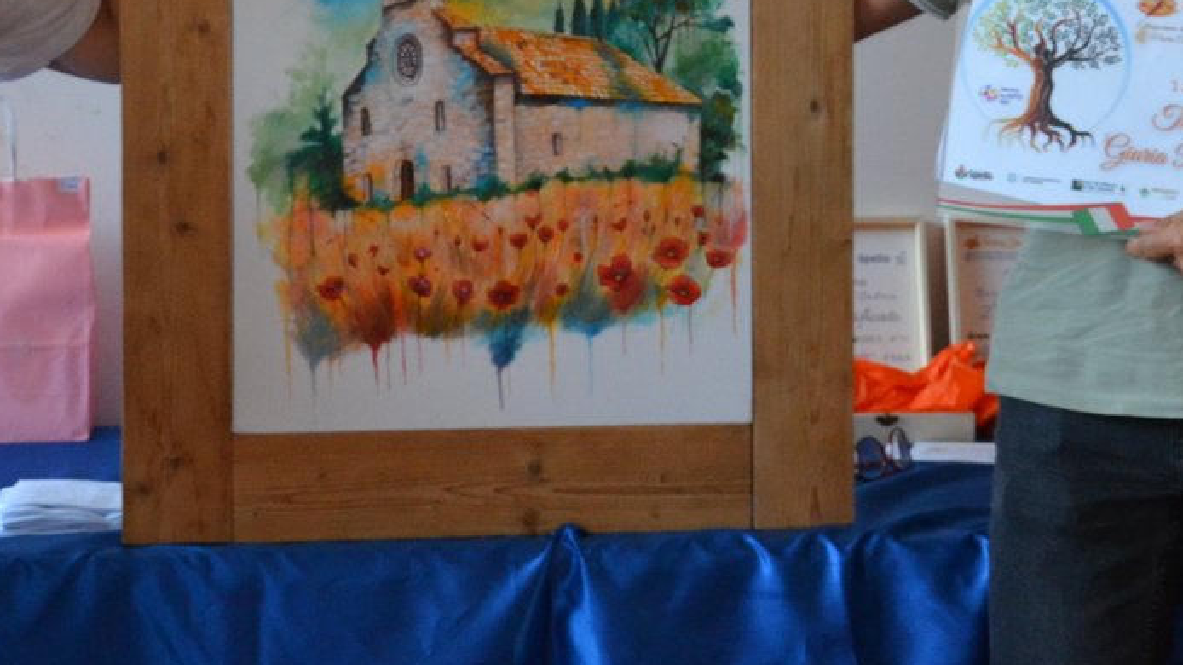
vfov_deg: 10.3
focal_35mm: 116
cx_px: 730
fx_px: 3638
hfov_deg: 18.4
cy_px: -110
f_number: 4.2
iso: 1000
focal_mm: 32
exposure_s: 1/60
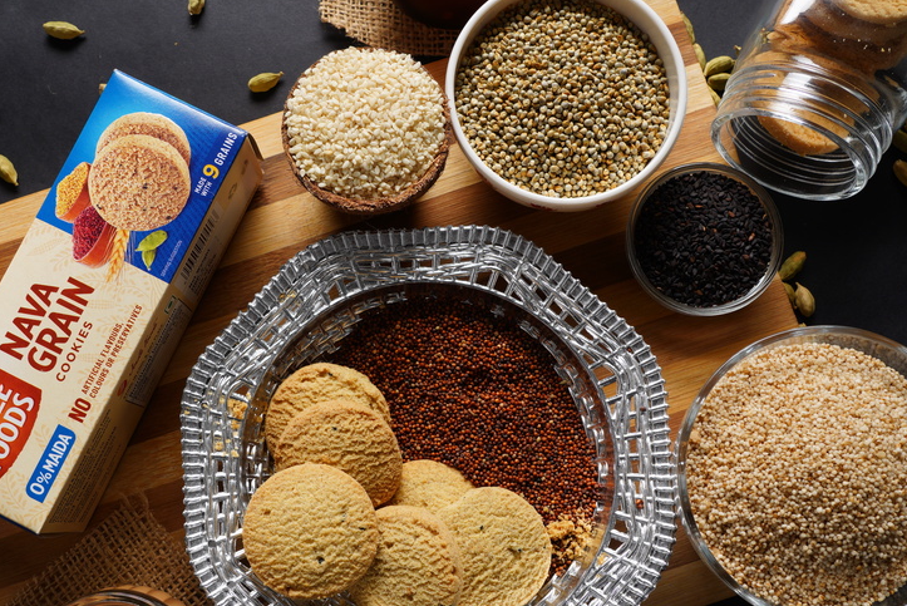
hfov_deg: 41.8
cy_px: 382
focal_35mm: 47
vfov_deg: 28.6
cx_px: 380
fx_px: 1185
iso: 100
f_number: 10
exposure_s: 1/125
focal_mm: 34
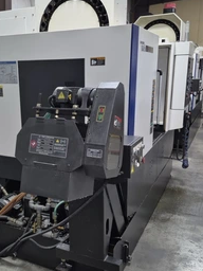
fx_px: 281
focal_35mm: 36
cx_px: 62
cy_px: 140
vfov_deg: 51.3
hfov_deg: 39.0
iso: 100
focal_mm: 5.4
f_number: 1.8
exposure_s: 1/24
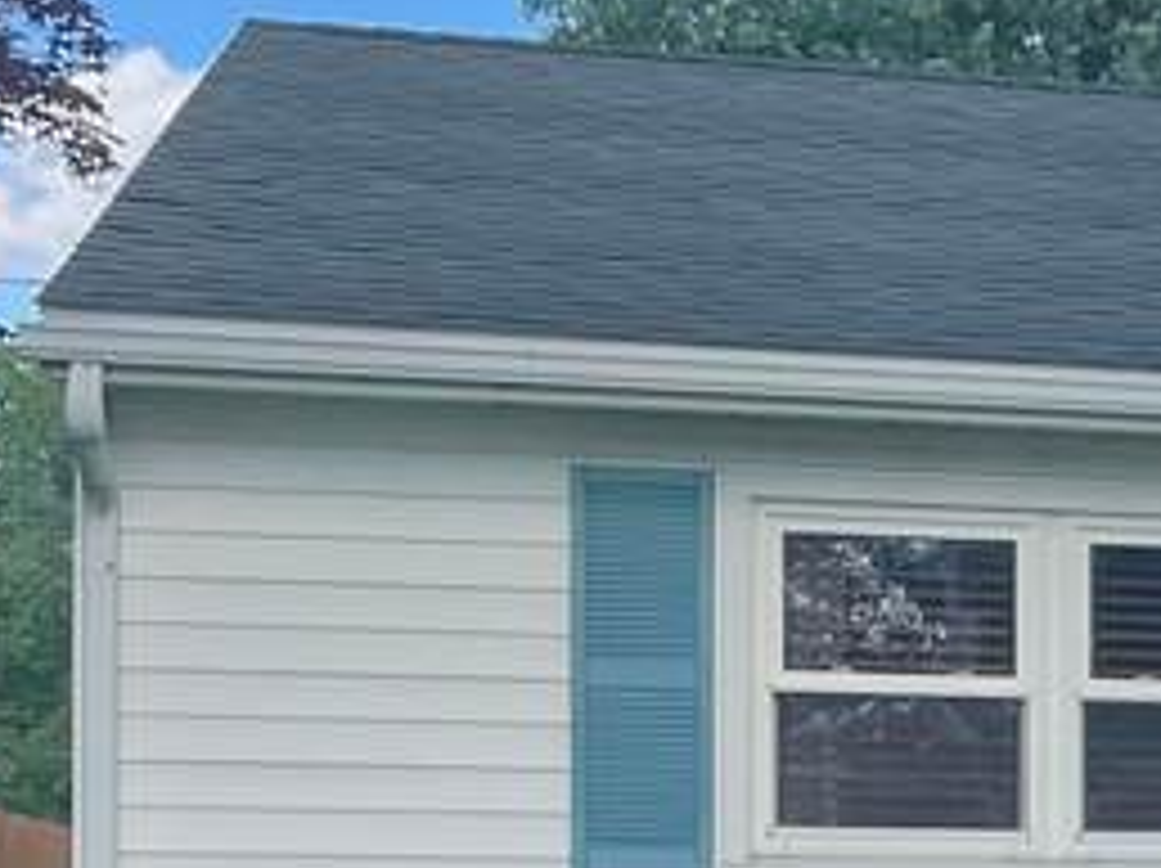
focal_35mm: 129
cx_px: 2457
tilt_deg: +0.0
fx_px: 4323
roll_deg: +0.1
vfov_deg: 11.3
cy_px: 1030
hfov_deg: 12.9
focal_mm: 4.2
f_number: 1.6
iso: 32
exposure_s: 1/1383
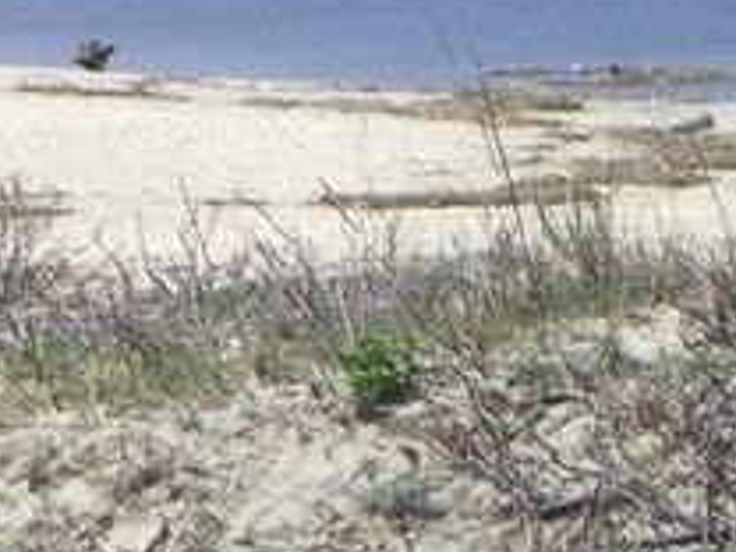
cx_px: -322
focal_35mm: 505
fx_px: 10737
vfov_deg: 2.9
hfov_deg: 3.9
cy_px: -42
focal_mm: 18.6
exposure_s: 1/400
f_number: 5.2
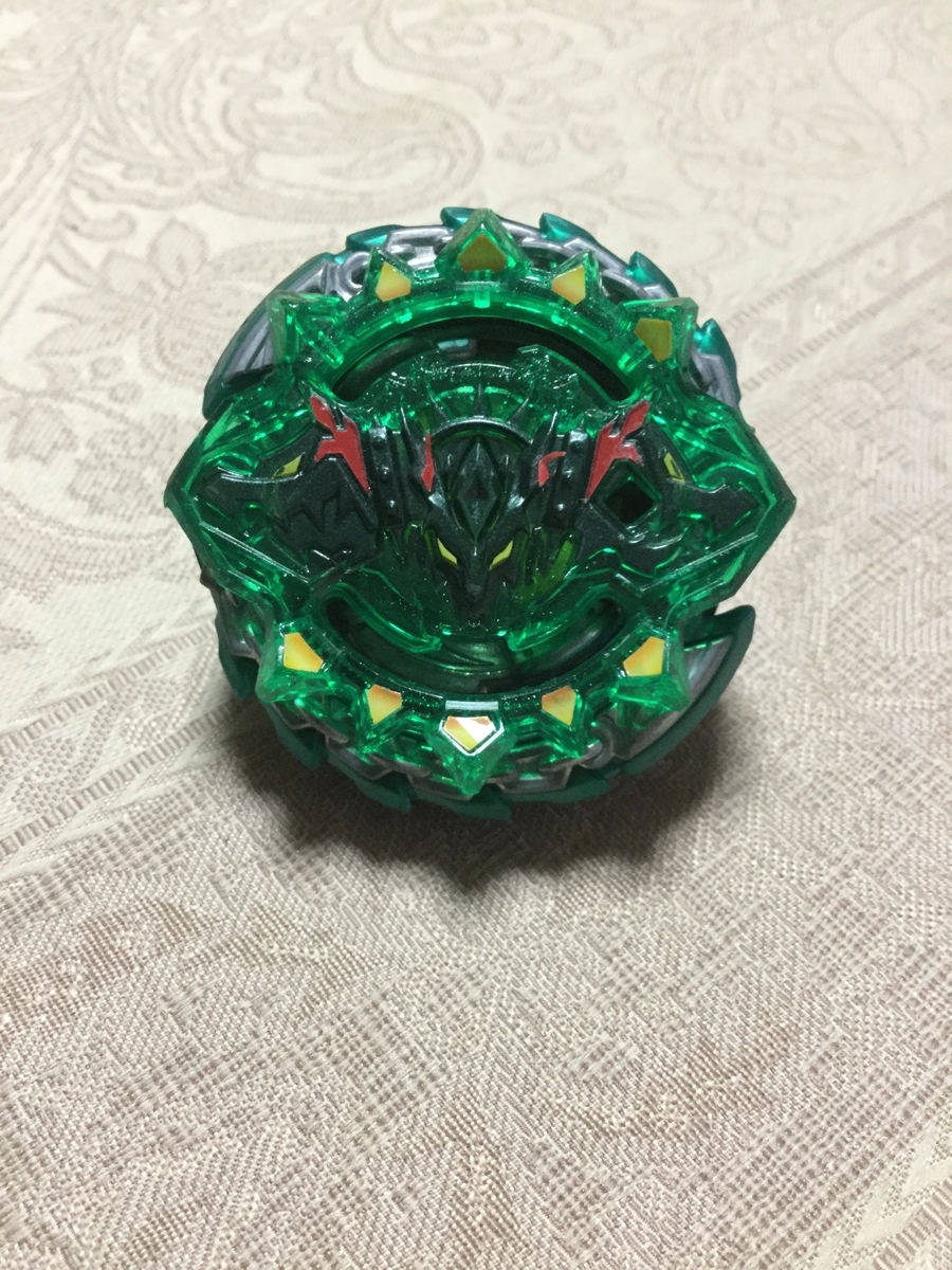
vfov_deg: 58.4
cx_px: 476
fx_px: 1137
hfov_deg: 45.4
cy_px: 635
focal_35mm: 31
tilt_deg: -51.3
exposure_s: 1/30
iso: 160
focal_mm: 3.3
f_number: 2.4
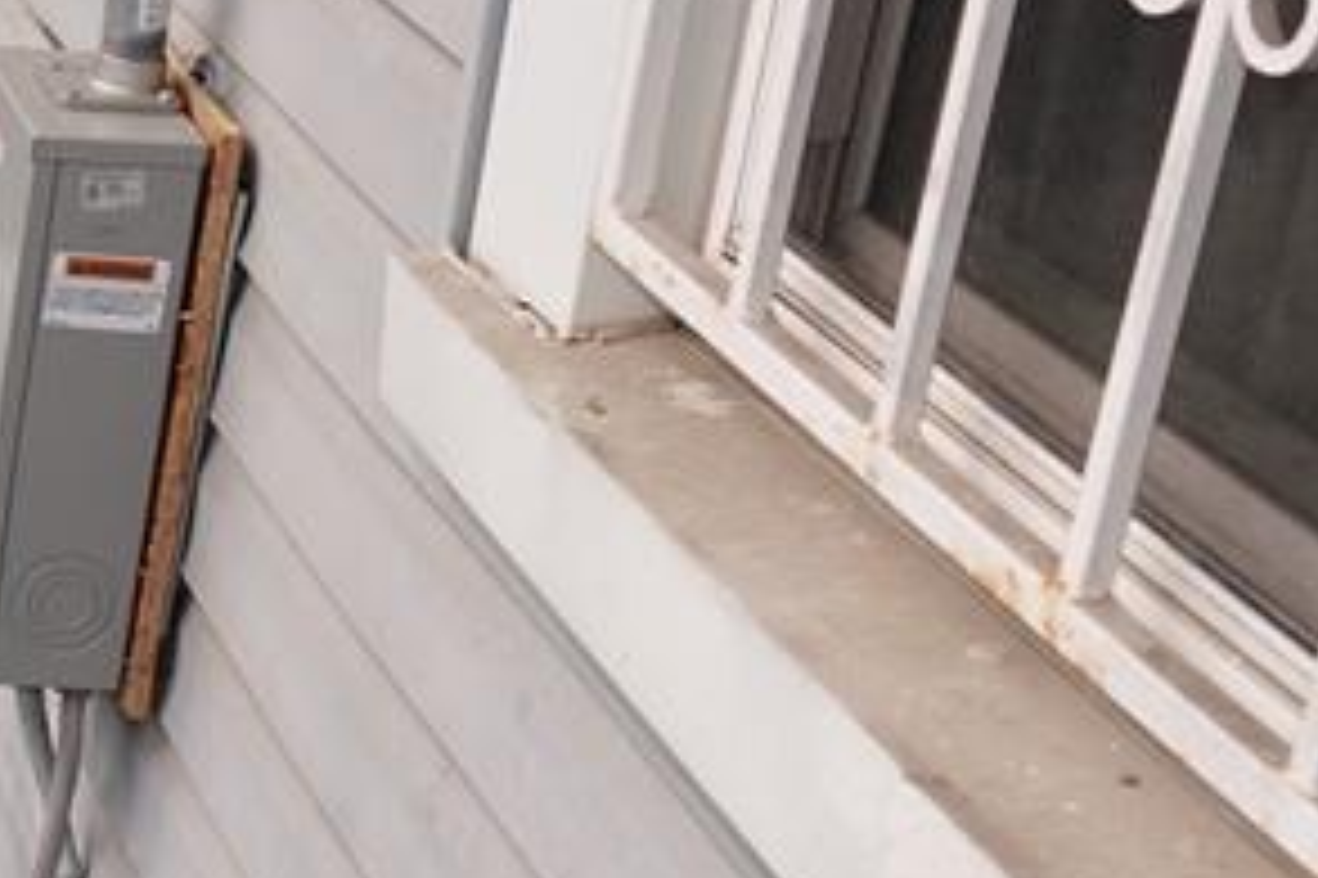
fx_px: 3073
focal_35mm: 84
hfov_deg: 19.8
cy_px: 351
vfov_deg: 16.2
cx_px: -832
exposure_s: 1/250
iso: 100
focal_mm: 8.8
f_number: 3.2
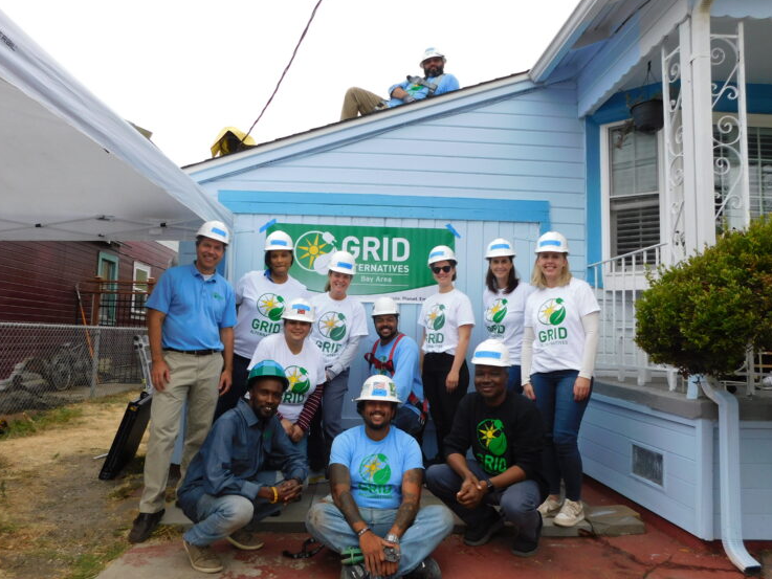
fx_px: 558
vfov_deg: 54.9
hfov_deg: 69.4
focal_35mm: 25
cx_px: 375
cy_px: 294
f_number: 3
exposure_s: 1/1250
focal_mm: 4.1
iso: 125
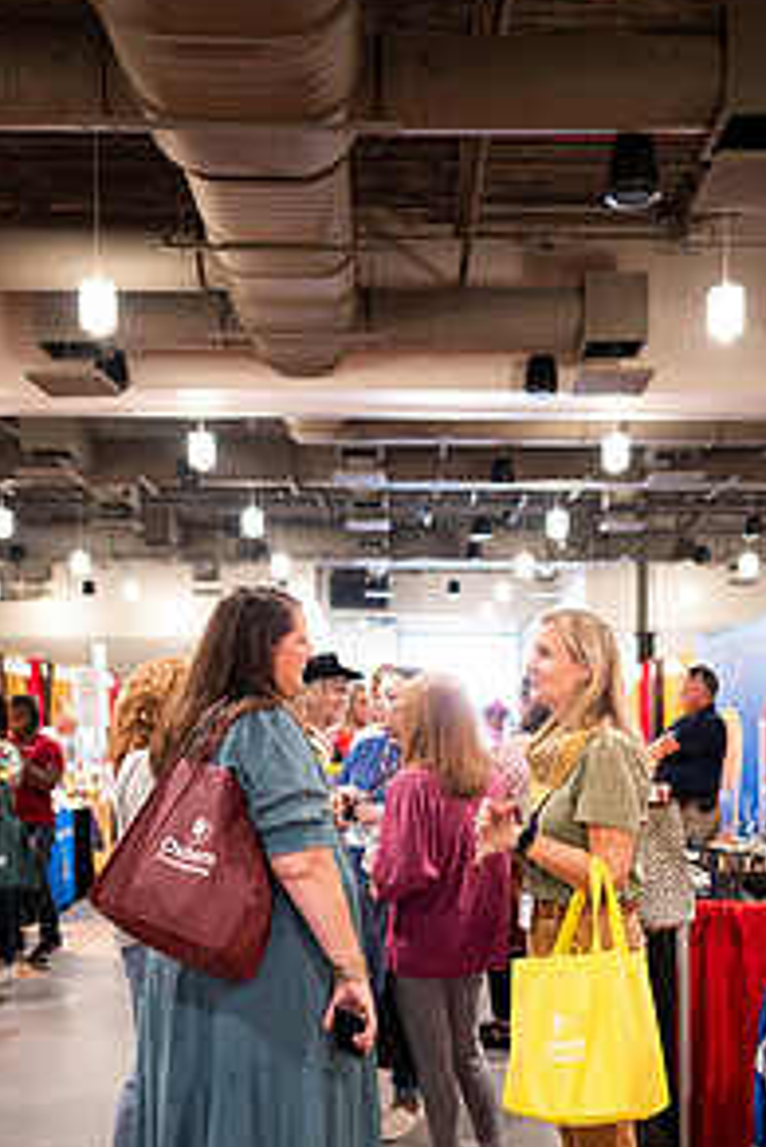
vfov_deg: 50.9
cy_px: 762
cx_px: 420
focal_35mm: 37
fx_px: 1179
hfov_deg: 36.0
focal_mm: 24
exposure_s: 1/200
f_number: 1.8
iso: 1250
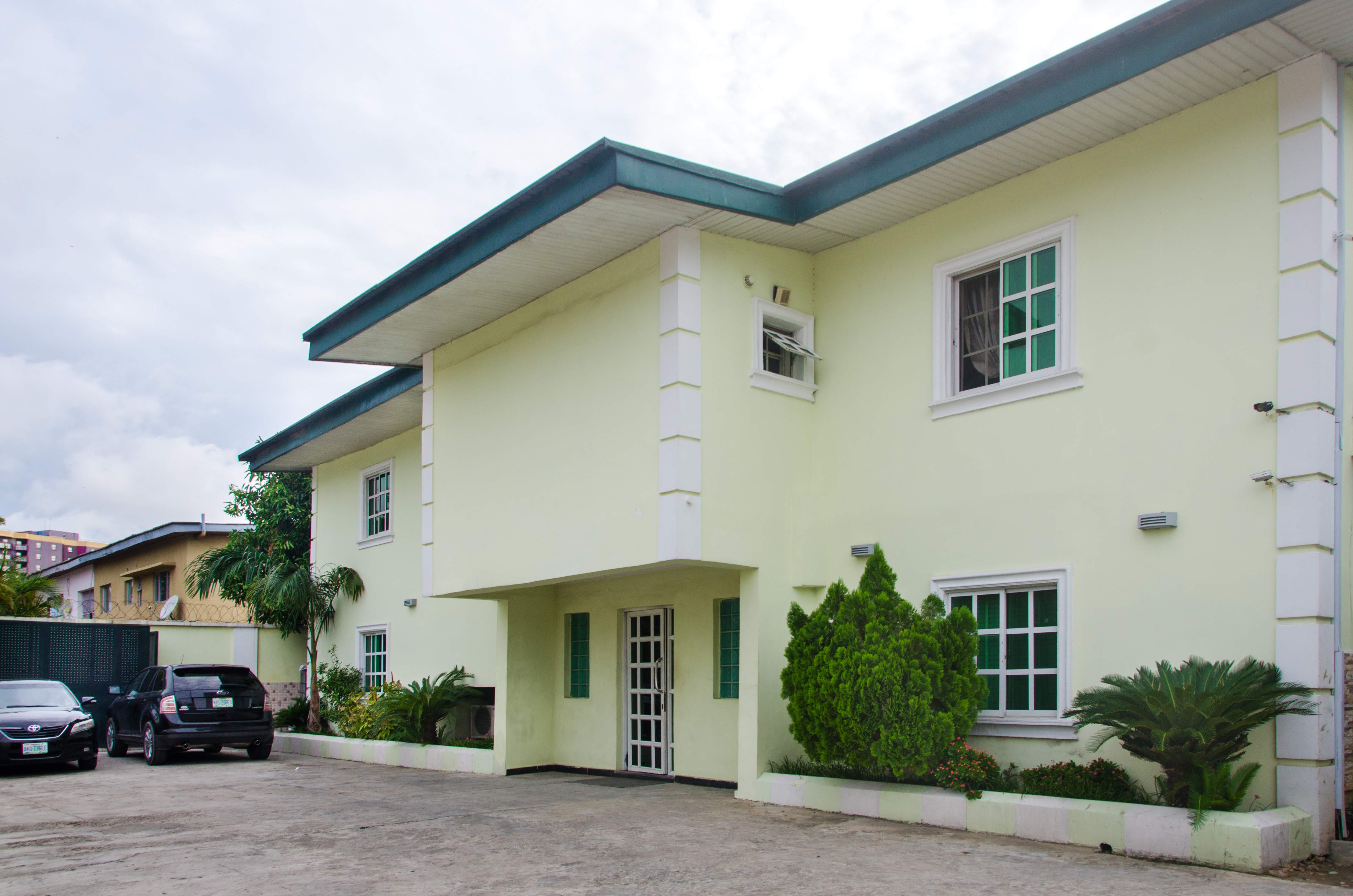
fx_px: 1013
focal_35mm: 27
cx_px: 676
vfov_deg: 47.7
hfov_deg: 67.5
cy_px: 448
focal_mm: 18
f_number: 8
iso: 200
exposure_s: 1/160
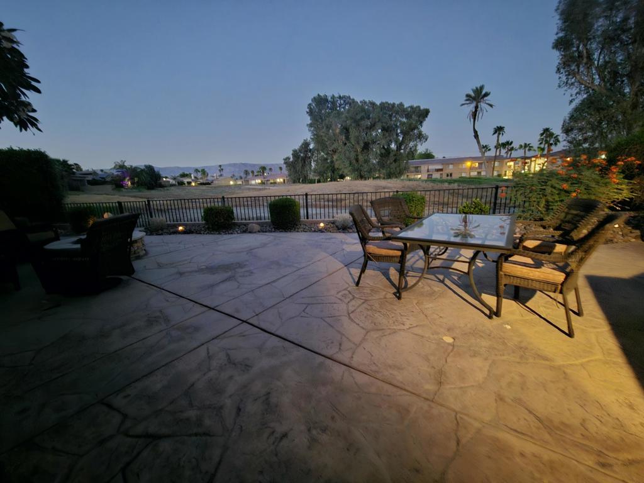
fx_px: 242
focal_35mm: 13
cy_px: 242
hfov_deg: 106.2
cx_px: 322
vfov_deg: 89.9
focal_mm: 2.2
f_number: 2.2
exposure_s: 1/8
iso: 1250
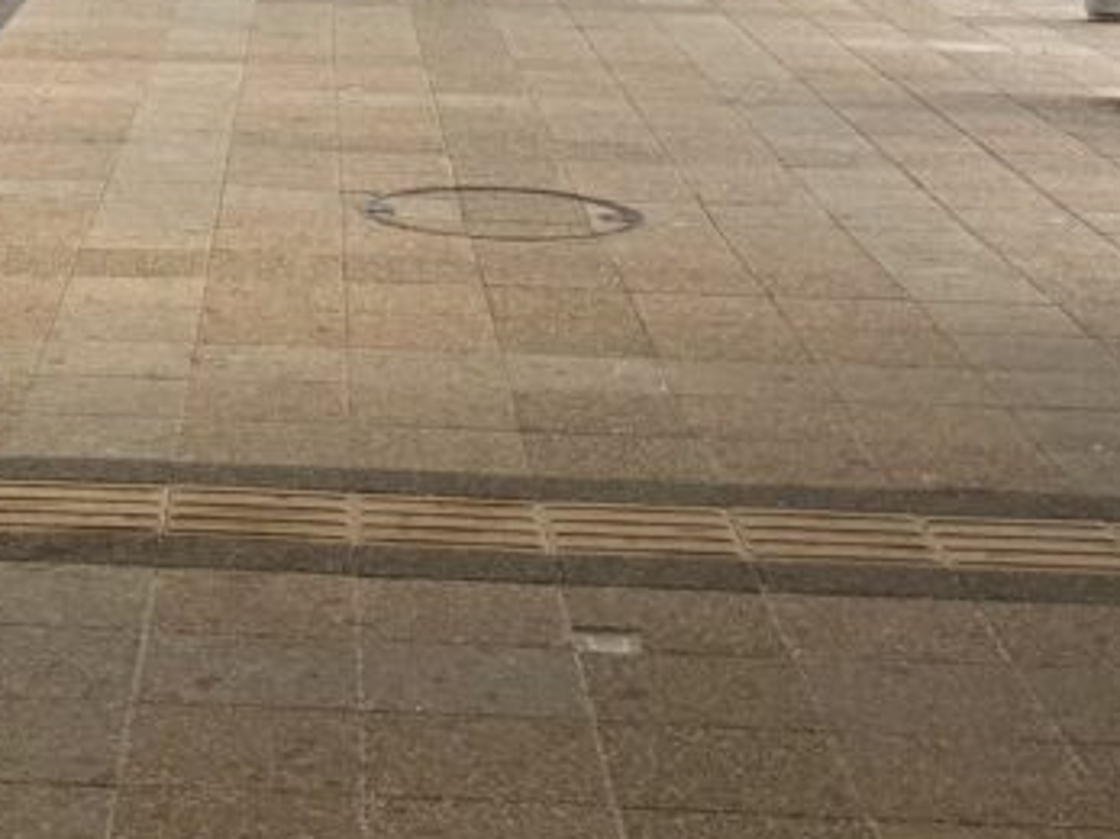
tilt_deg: -1.2
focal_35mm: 96
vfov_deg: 14.7
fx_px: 3105
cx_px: 3
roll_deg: -0.9
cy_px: -255
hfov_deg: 19.8
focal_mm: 5.96
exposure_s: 1/50
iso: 100
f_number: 1.6
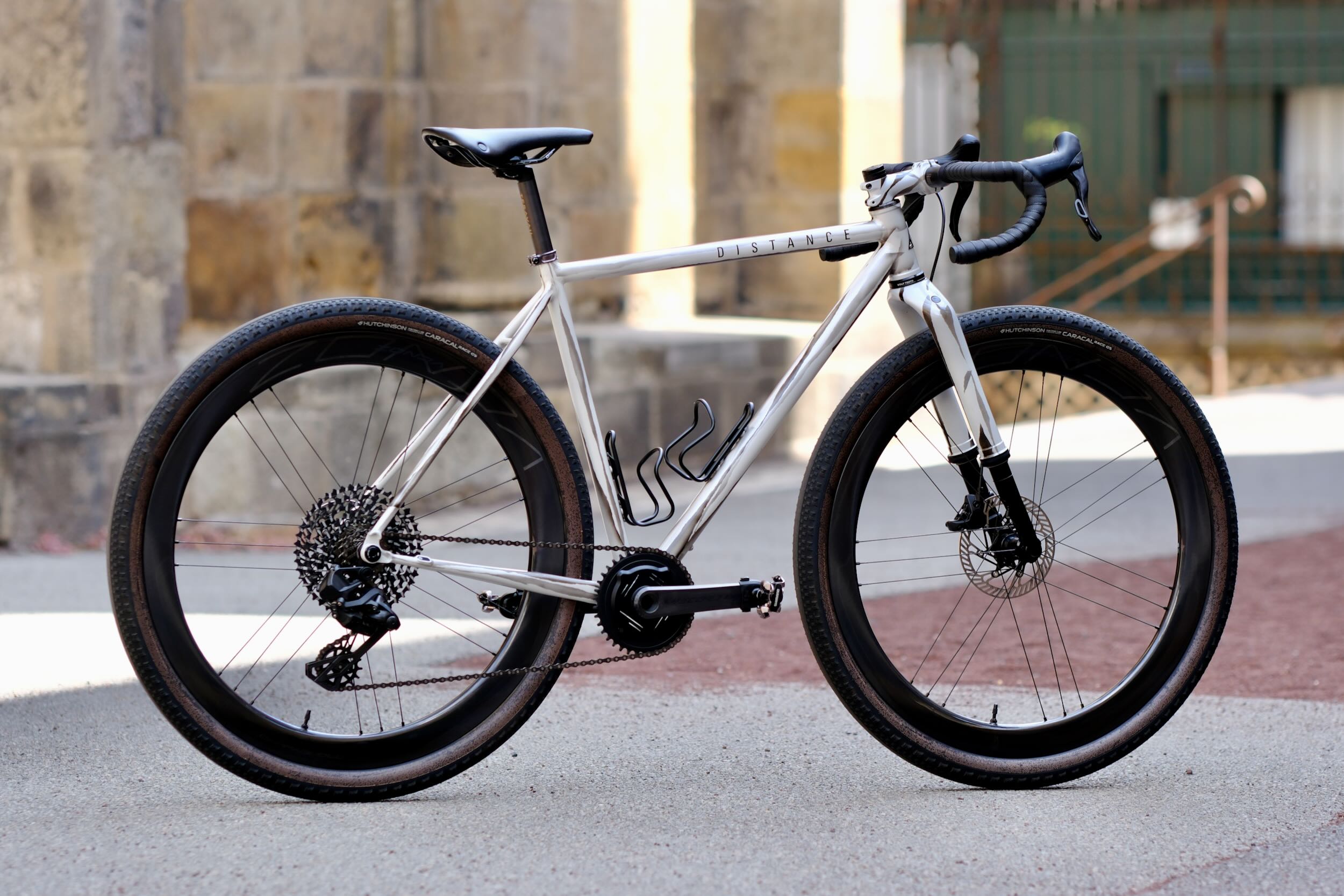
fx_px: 5040
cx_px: 672
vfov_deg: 10.2
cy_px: 448
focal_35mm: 135
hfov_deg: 15.2
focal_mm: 90
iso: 160
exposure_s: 1/250
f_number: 2.5
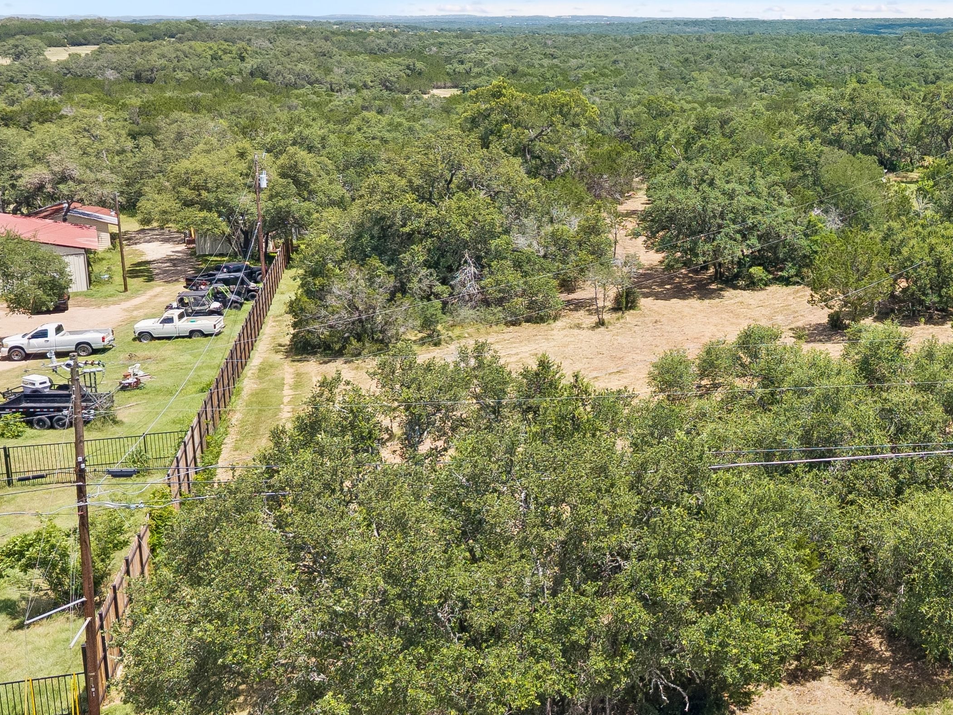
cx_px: 801
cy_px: 256
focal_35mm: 47
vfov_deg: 30.7
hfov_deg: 38.5
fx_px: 1294
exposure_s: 1/4000
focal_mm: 8.7
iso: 240
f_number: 1.8
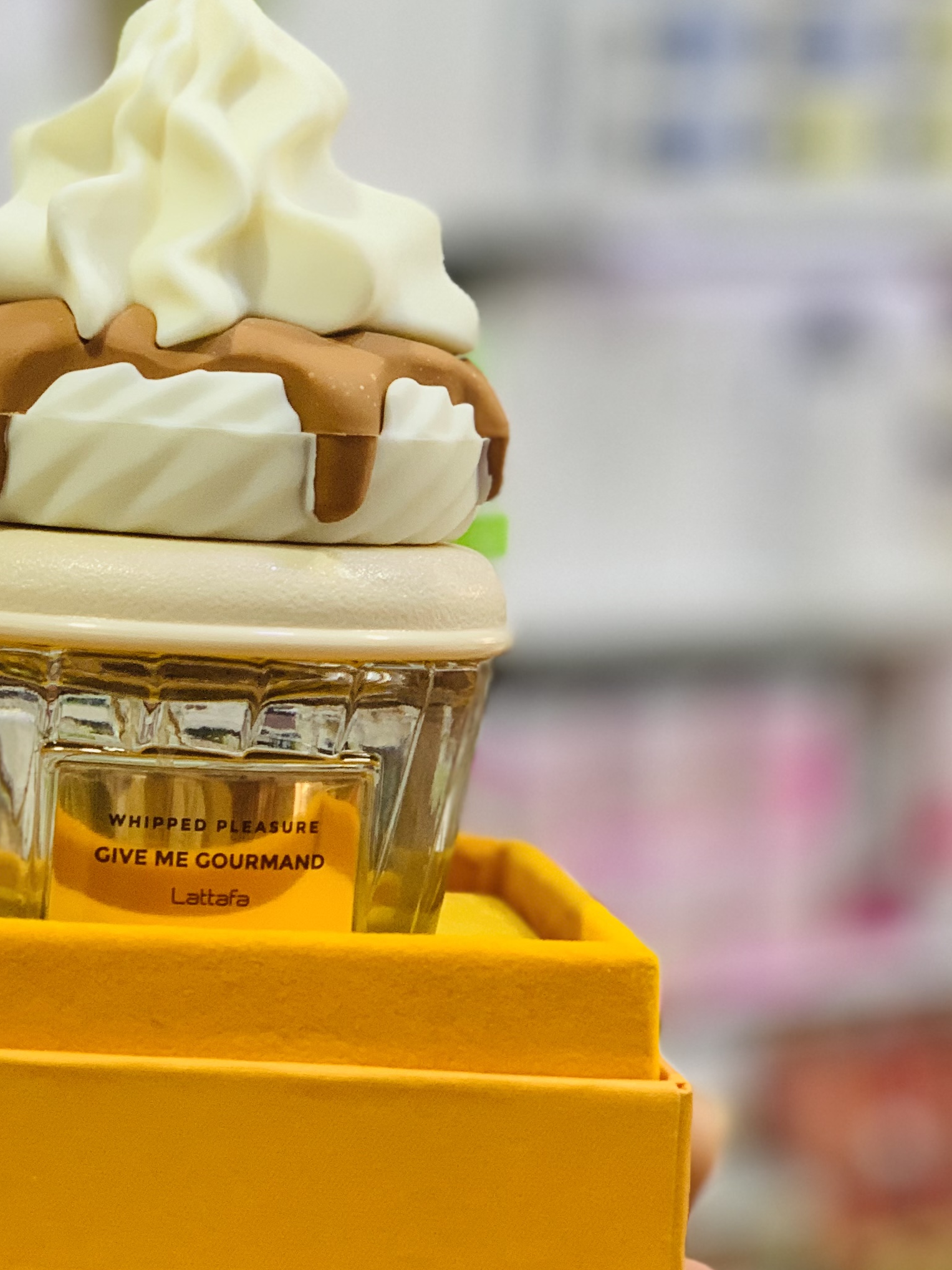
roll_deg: -1.8
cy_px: 329
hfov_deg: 14.2
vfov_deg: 19.0
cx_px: 103
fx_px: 3777
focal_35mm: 103
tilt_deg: -8.2
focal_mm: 6
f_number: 2.4
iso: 80
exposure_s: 1/100
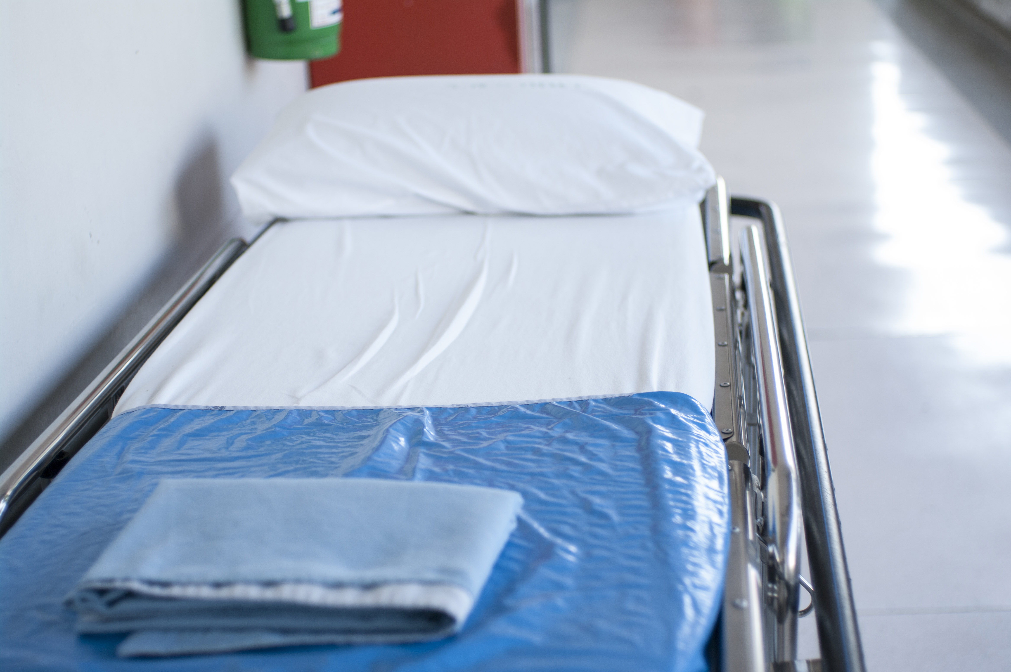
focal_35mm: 64
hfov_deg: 31.2
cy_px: 336
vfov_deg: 21.0
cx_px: 506
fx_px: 1809
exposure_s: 1/500
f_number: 4
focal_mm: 43
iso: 200
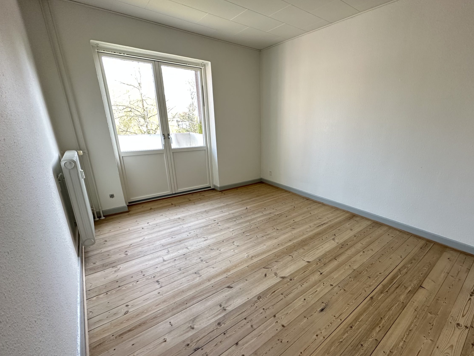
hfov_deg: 94.0
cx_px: 269
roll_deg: -0.3
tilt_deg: -18.3
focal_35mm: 16
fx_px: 219
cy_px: 189
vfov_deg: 78.0
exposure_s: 1/99
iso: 200
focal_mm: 2.22
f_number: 2.2
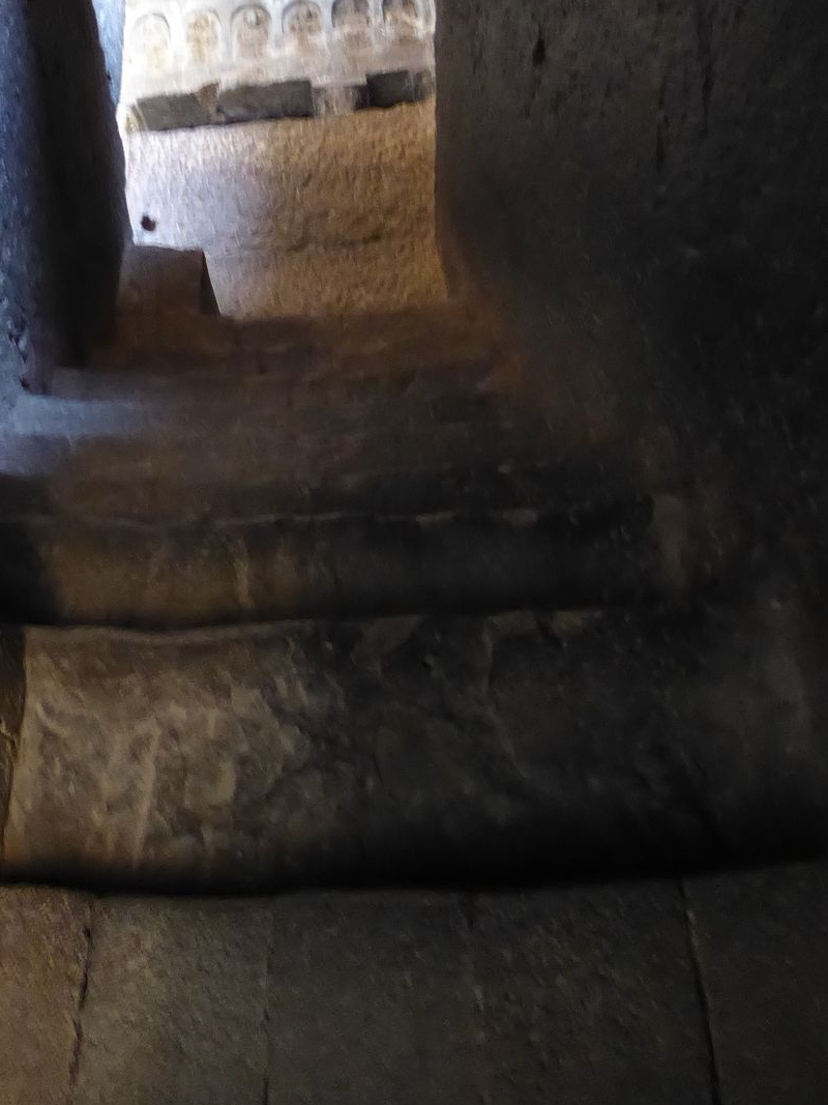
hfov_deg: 39.2
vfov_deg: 50.6
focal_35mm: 36
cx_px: 276
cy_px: 388
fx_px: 1148
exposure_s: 1/4
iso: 1000
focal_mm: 4.3
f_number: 3.3
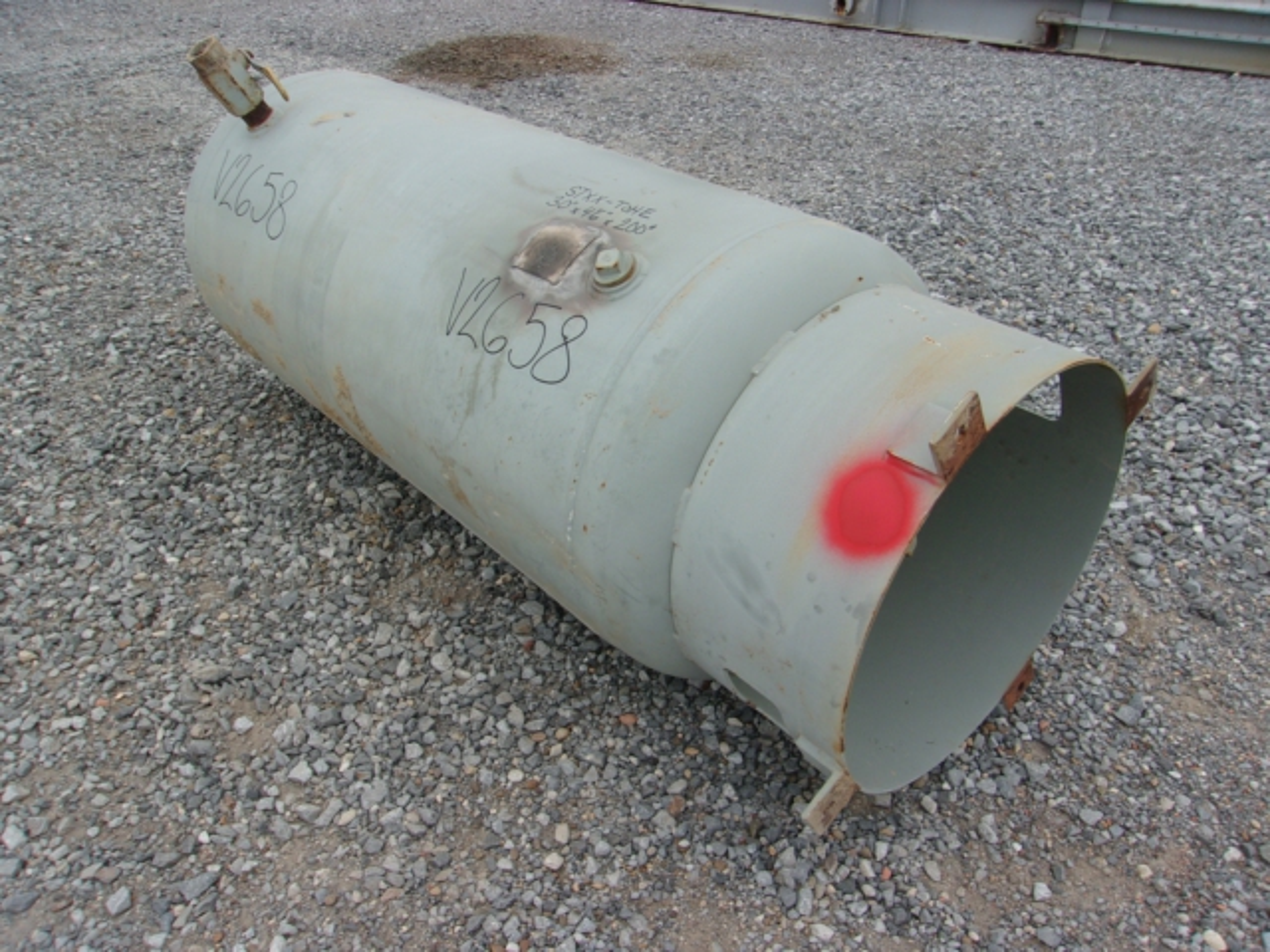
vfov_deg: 51.4
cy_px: 476
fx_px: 991
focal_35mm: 27
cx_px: 635
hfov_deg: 65.3
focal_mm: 4.9
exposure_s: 1/38
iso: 80
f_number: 10.4
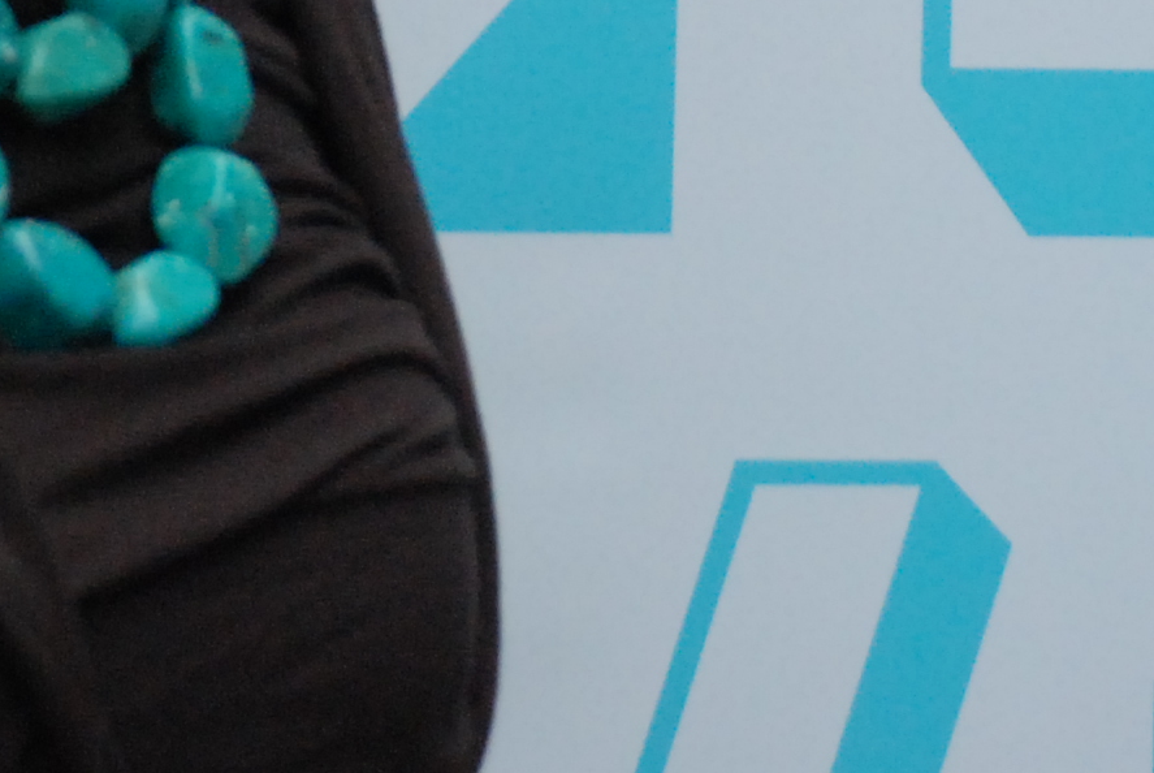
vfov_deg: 3.4
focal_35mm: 406
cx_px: 546
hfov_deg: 5.1
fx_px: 13032
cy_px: -789
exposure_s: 1/500
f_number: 5.6
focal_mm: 62
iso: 800
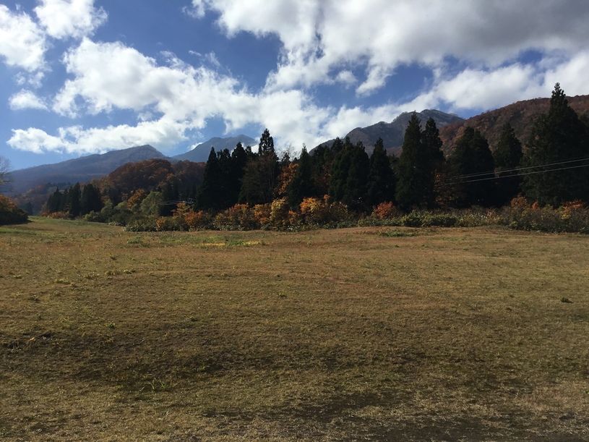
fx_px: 527
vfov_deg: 45.4
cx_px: 294
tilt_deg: +6.5
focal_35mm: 31
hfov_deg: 58.4
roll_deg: +0.5
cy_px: 221
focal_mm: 3.3
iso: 25
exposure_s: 1/2551
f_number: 2.4
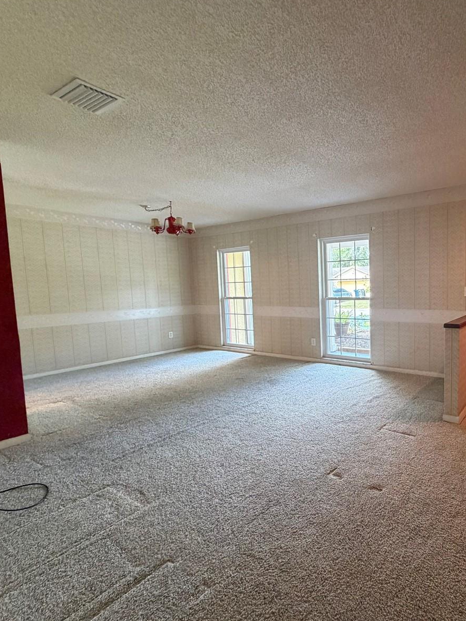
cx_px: 358
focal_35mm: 19
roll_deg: +1.1
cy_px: 311
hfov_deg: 64.0
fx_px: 341
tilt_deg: -5.1
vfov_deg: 84.7
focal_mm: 2.22
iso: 320
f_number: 2.2
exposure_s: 1/60
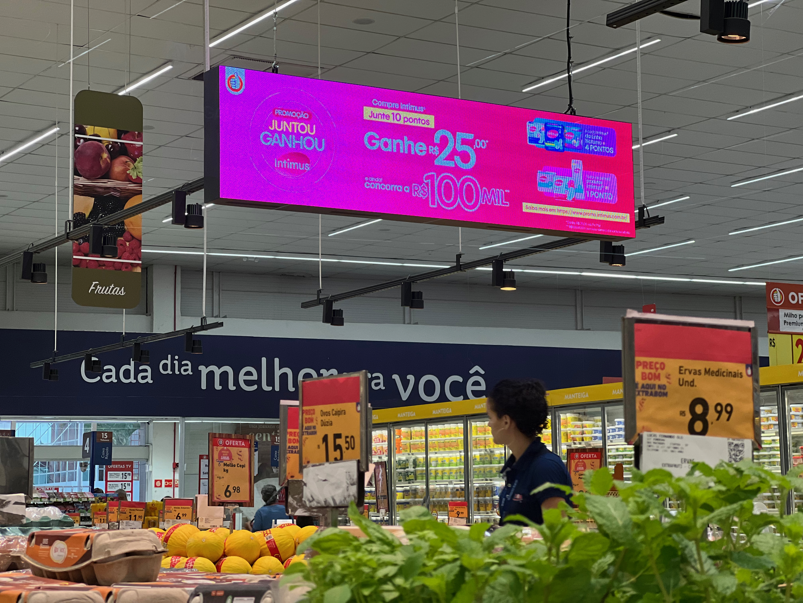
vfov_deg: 19.1
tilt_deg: +7.2
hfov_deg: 25.3
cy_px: 302
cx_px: 402
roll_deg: +0.7
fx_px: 1786
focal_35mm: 77
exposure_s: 1/120
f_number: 2.8
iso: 125
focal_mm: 9
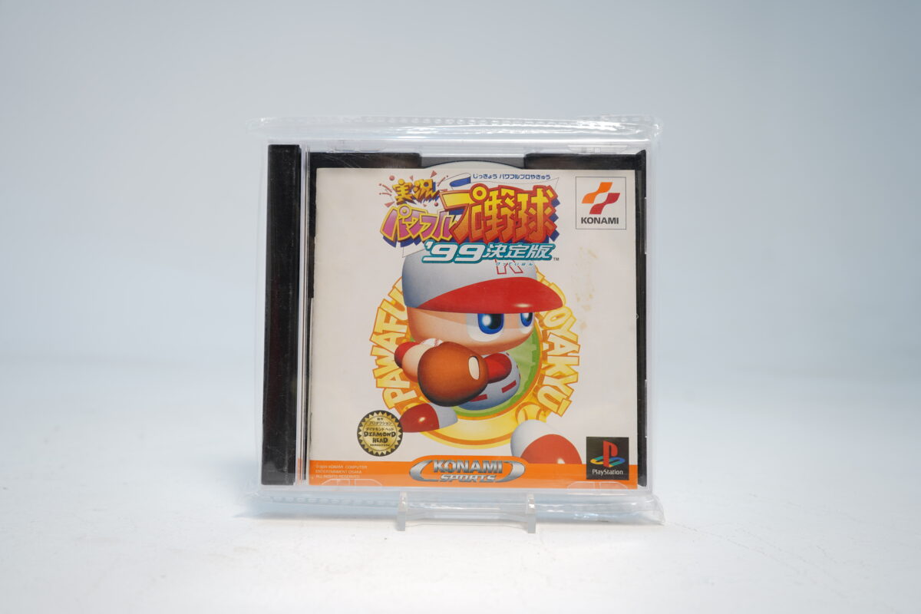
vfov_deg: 40.0
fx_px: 844
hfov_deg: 57.2
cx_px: 460
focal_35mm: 33
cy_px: 307
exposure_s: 1/5
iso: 64
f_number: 5.6
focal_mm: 33
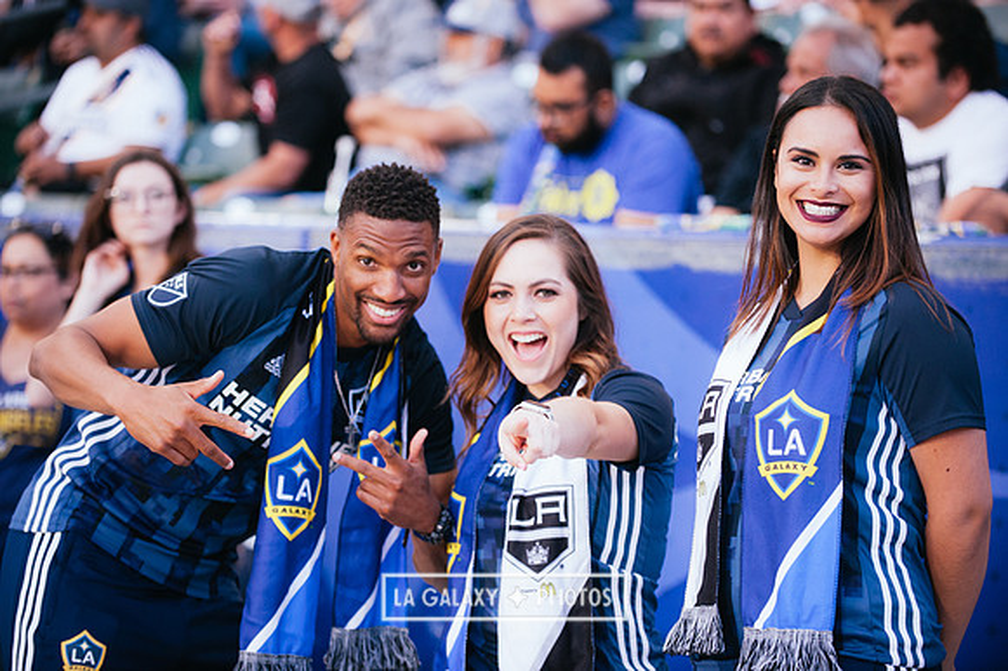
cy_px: 336
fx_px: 3638
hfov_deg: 15.8
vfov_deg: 10.5
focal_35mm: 130
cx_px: 504
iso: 1600
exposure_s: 1/500
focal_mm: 130
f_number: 2.8
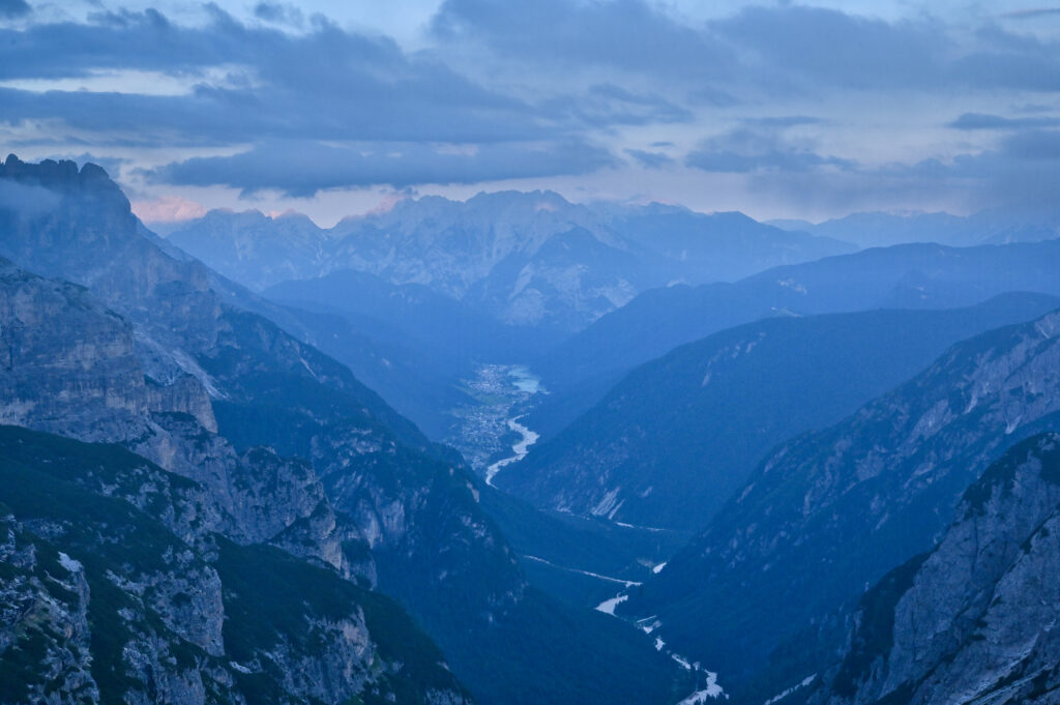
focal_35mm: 58
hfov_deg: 34.5
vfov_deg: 23.3
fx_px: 1706
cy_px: 352
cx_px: 530
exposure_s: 1/160
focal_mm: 58
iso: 800
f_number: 14
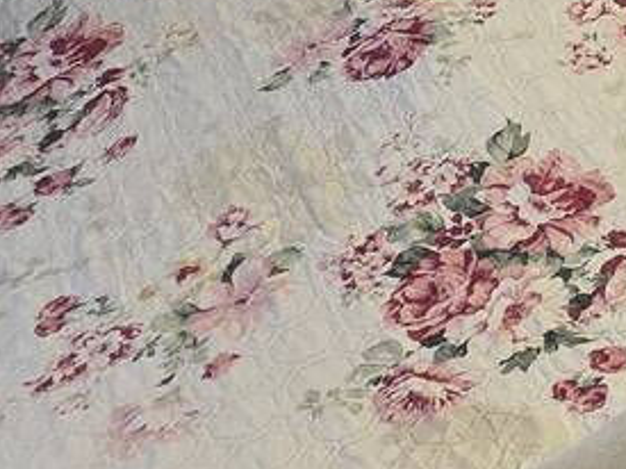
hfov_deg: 18.8
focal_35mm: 68
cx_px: 1236
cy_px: -408
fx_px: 1229
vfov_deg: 17.1
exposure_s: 1/100
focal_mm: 2.2
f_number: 2.2
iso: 800
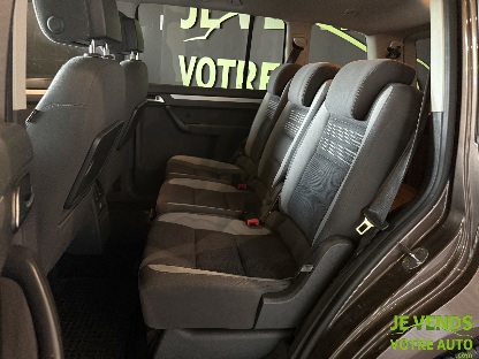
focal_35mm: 24
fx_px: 332
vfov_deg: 56.8
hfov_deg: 71.6
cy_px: 180
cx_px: 240
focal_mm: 6.76
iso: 1000
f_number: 1.78
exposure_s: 1/25
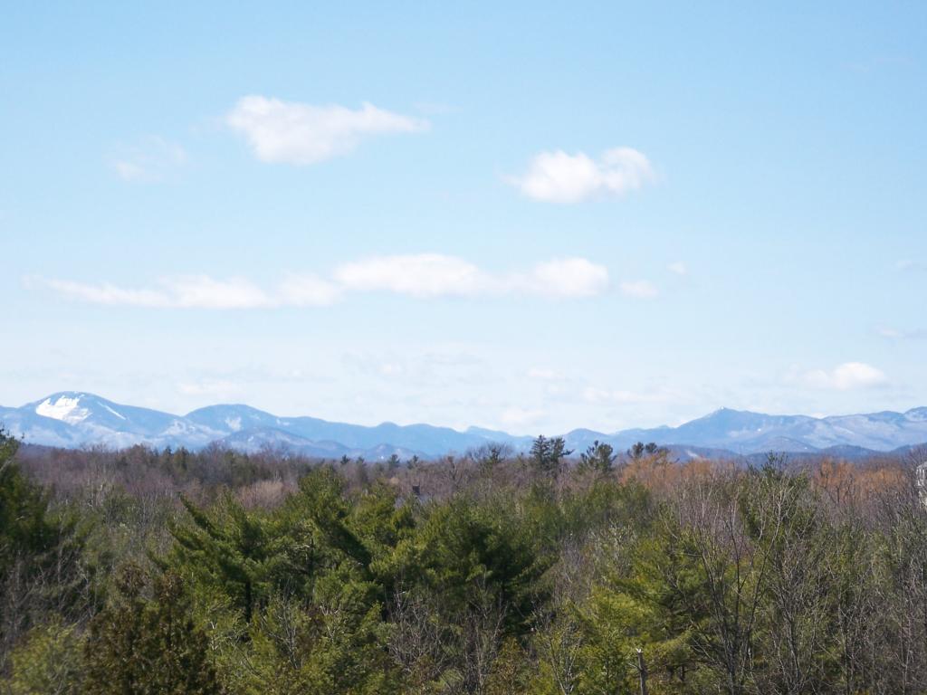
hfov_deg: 16.8
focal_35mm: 117
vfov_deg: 12.7
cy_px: 348
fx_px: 3133
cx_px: 464
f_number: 4.4
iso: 64
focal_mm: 19.2
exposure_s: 1/400
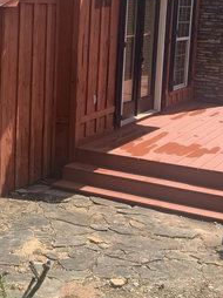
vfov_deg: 27.5
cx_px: 75
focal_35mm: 70
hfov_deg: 20.9
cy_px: 87
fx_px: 602
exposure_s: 1/1100
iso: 25
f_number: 1.8
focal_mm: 4.25
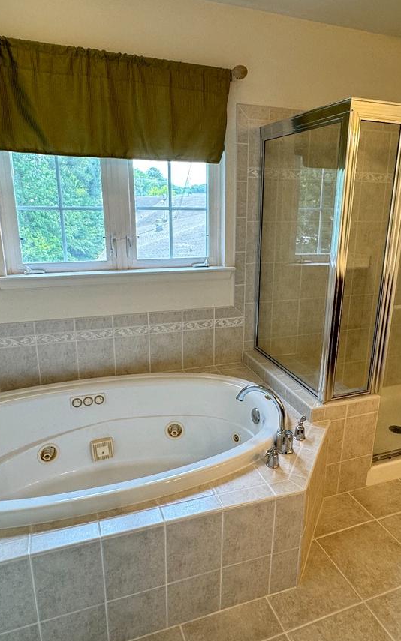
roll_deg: -1.0
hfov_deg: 49.1
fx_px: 437
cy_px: 331
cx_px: 229
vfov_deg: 72.5
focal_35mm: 25
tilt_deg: -16.5
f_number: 2.2
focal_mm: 2.22
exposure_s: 1/120
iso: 160
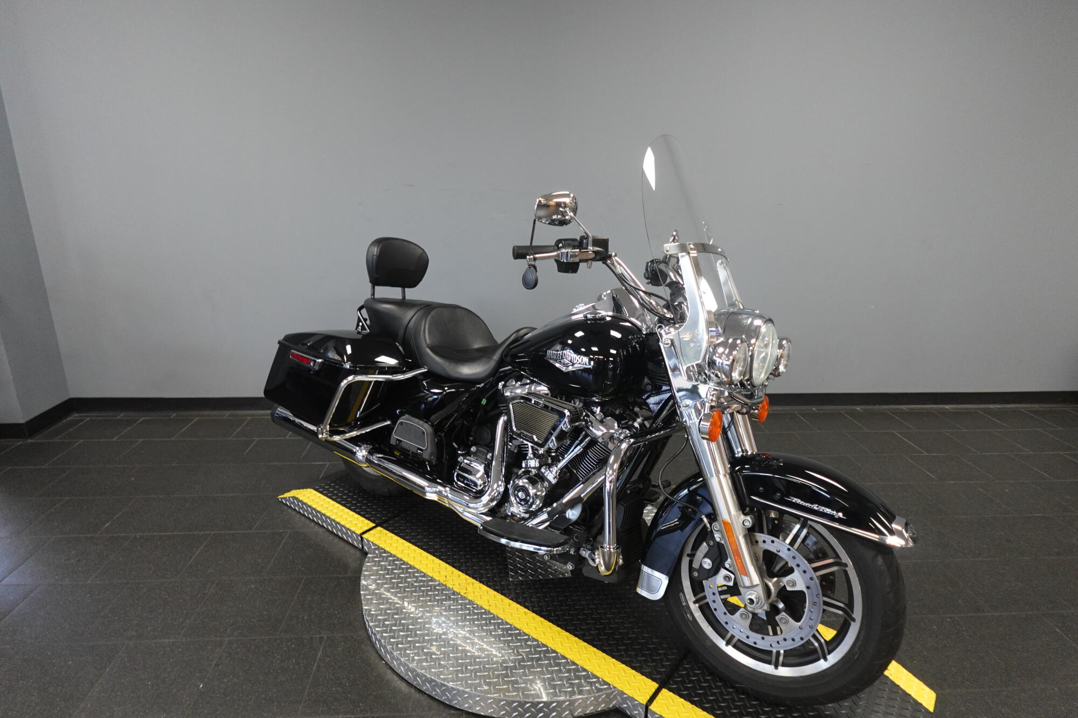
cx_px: 539
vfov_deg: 61.9
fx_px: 599
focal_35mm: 20
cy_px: 359
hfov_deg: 84.0
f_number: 2
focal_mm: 7.6
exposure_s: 1/100
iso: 640
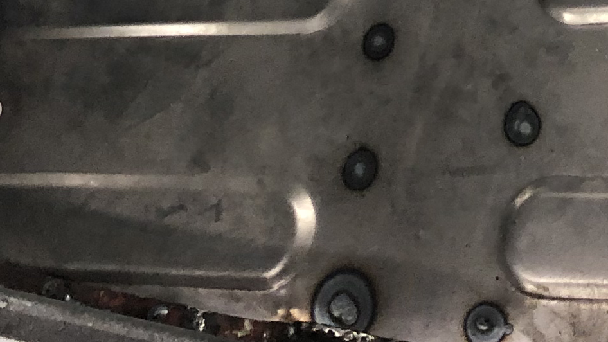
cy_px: -592
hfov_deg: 16.1
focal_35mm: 130
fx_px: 2096
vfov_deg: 8.2
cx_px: 625
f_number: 1.8
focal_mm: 3.99
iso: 40
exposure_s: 1/20
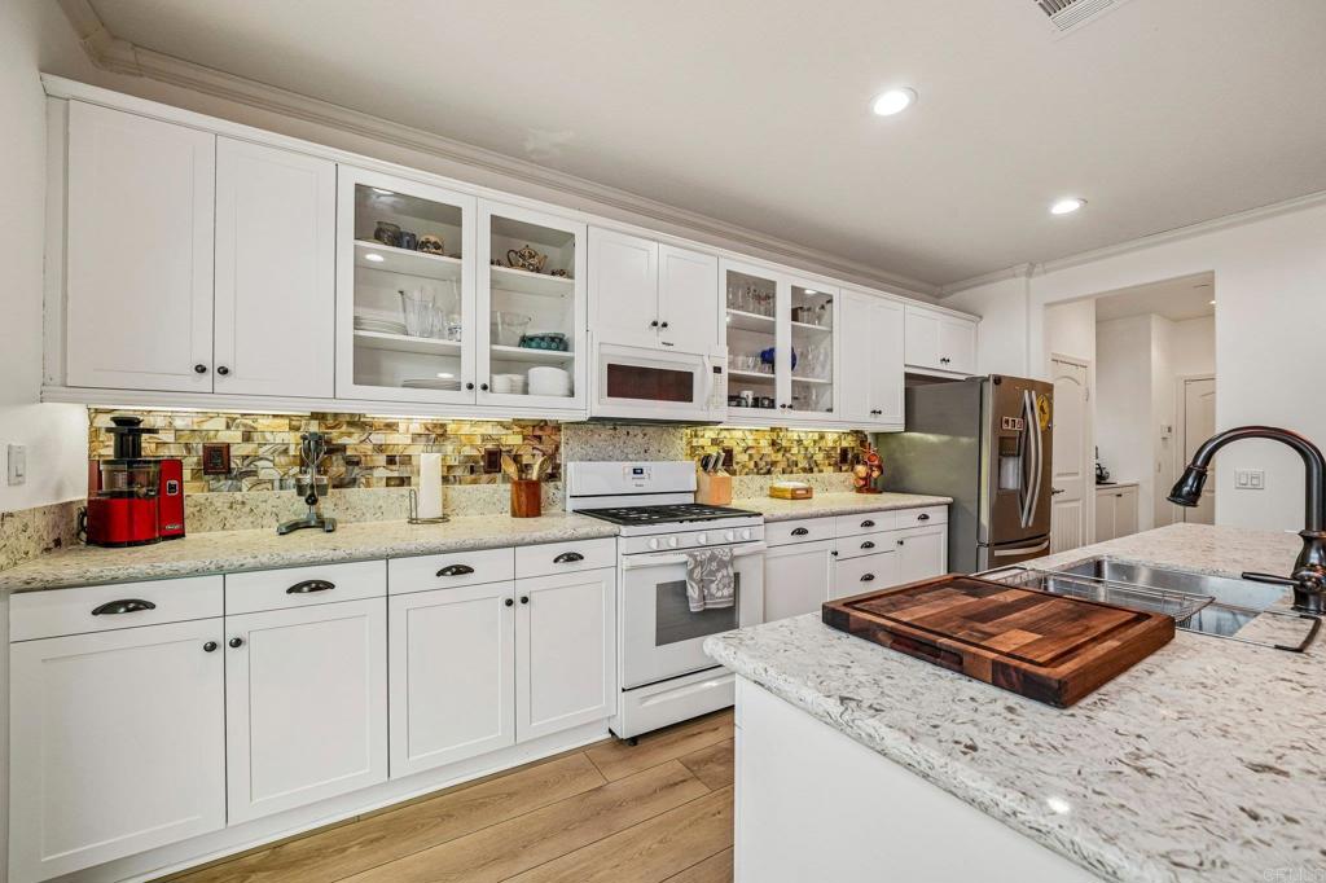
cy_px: 442
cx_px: 663
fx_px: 479
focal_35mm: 13
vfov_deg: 85.4
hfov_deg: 108.3
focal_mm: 13
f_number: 8
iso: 500
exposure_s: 1/30
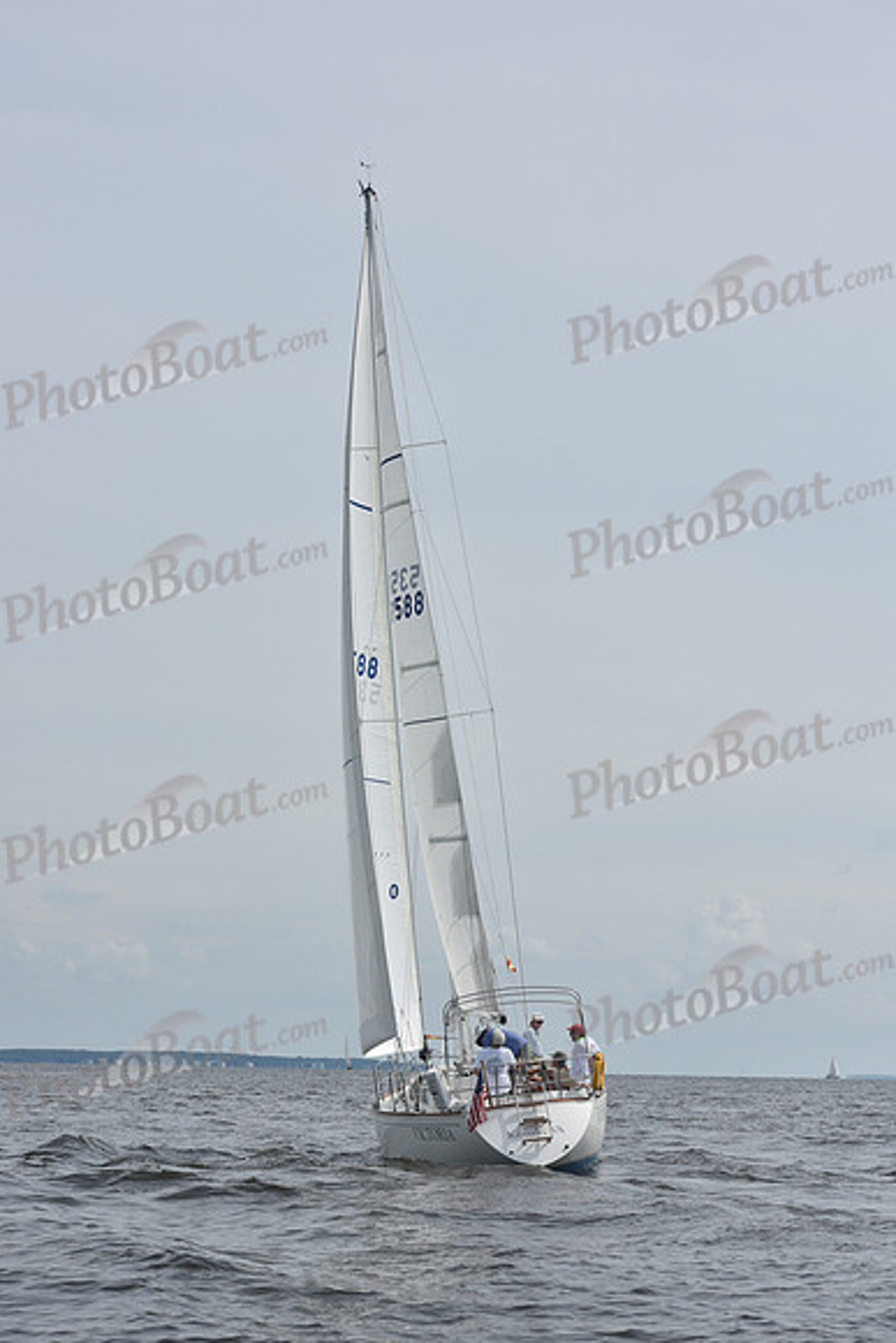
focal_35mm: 75
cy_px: 672
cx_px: 448
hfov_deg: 18.2
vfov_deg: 27.0
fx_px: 2798
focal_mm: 75
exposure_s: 1/1250
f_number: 10
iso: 320
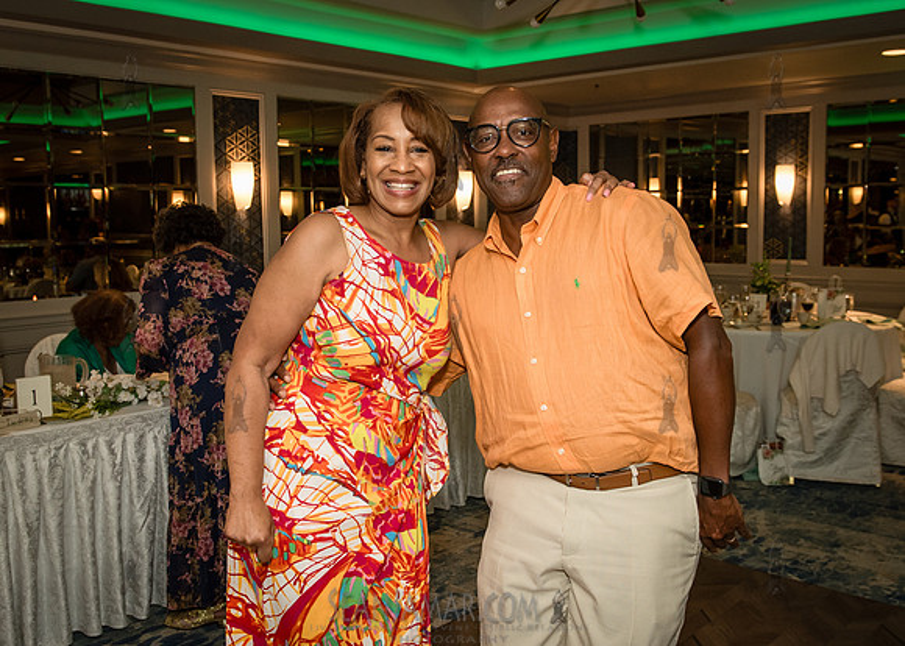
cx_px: 452
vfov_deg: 38.5
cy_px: 317
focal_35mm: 36
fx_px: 926
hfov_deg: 52.1
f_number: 4
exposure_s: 1/200
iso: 1600
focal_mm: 29
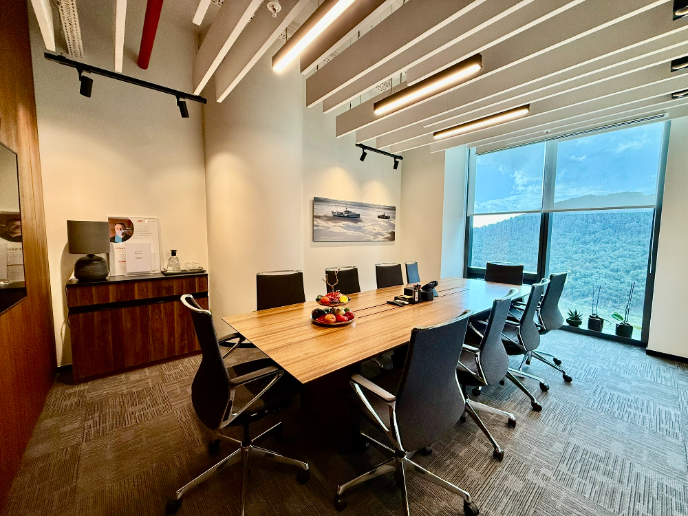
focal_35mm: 14
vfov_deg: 85.7
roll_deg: +0.0
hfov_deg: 102.1
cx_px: 344
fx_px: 278
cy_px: 258
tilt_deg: -4.2
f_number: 2.2
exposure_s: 1/100
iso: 200
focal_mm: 2.22
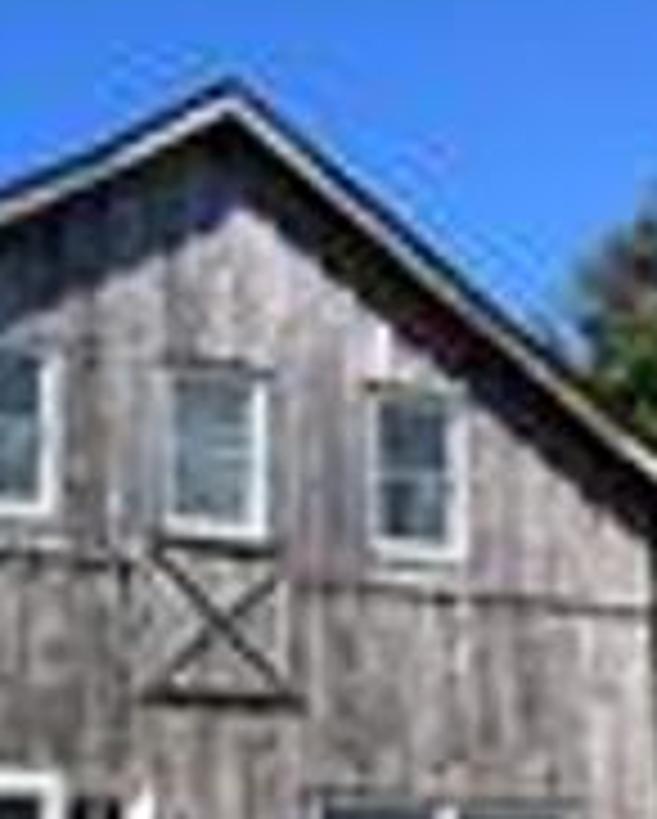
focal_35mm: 75
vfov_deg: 24.8
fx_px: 1820
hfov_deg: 19.7
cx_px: -40
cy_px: 704
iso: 32
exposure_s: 1/1389
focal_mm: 3.99
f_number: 1.8
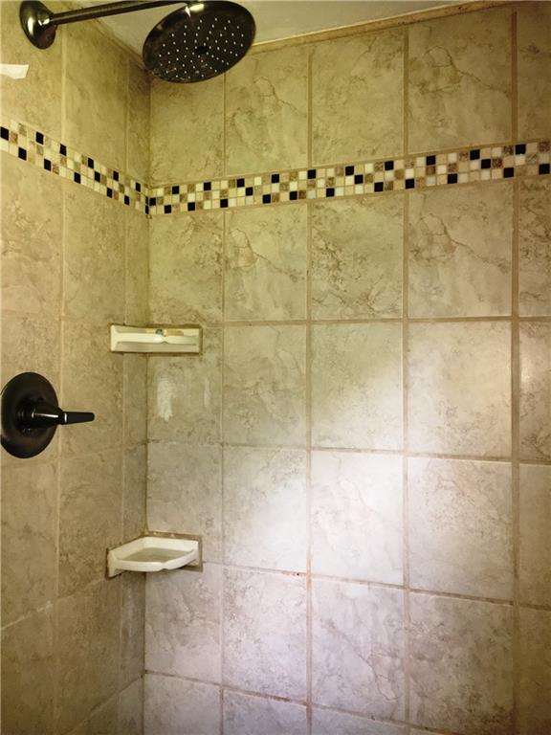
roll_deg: -1.5
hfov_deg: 48.2
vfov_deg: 61.7
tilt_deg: +0.9
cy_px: 368
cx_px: 276
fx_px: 615
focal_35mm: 29
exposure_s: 1/30
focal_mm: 4.15
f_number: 2.2
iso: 125
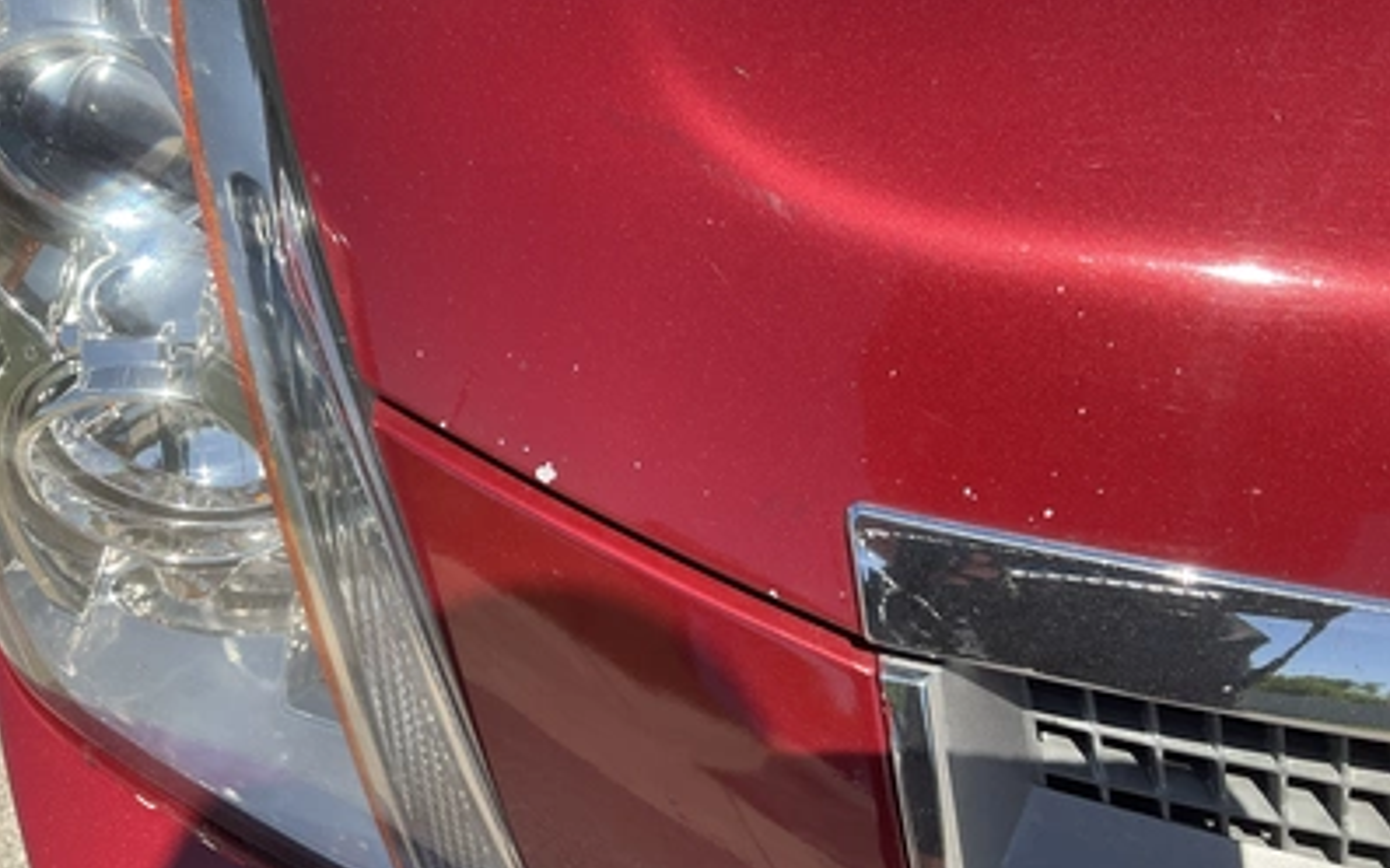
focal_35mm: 31
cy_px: 480
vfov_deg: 40.5
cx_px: 697
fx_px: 1174
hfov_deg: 61.2
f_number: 1.8
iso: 25
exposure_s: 1/929
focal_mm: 3
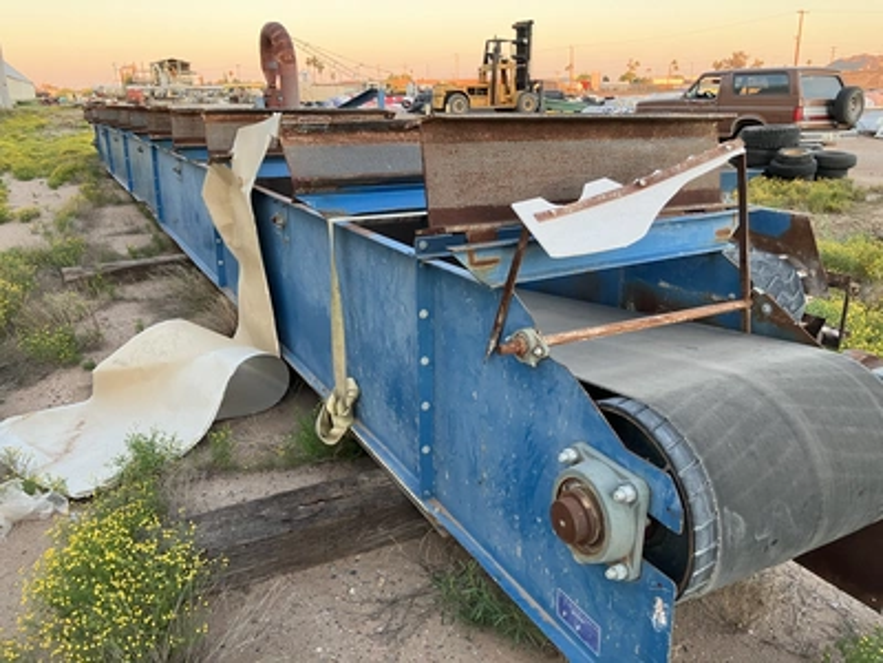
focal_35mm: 28
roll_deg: +1.8
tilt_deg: -16.9
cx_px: 442
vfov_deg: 49.7
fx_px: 714
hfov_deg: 63.4
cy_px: 332
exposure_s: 1/92
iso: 80
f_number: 1.8
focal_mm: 3.99
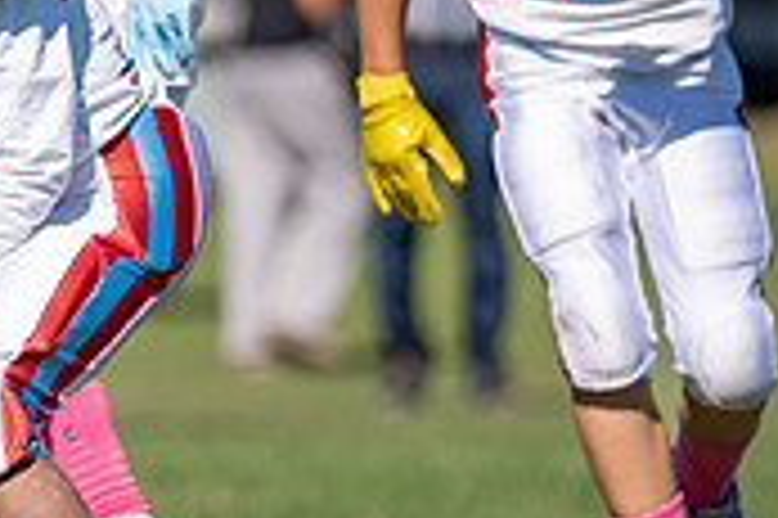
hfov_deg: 2.6
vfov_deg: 1.7
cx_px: -520
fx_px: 17207
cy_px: 112
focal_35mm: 797
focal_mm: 200
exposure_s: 1/2500
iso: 100
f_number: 2.8
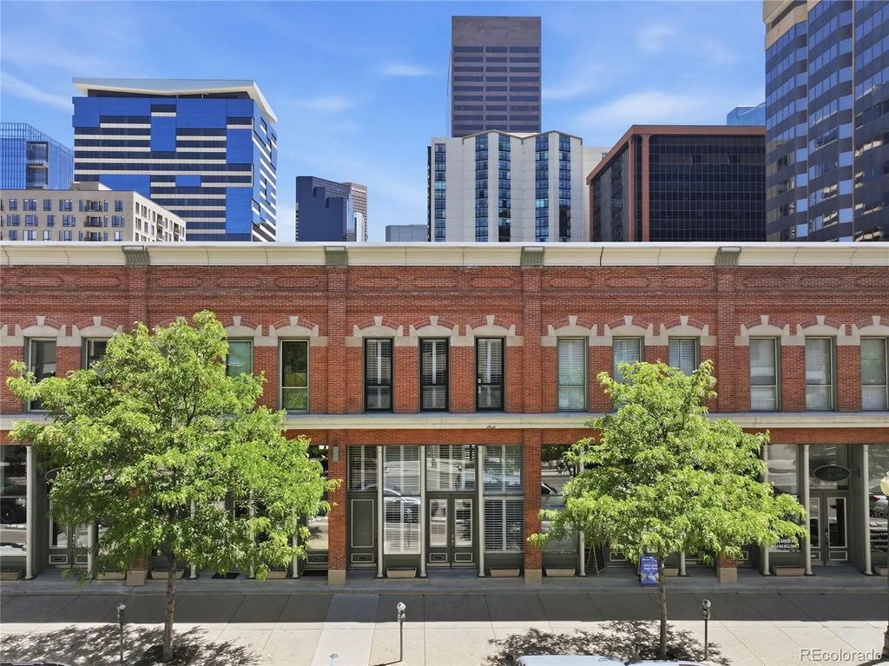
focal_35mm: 24
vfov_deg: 56.8
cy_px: 333
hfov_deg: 71.6
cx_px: 444
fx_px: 616
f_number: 2.8
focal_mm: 12.3
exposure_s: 1/1000
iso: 150
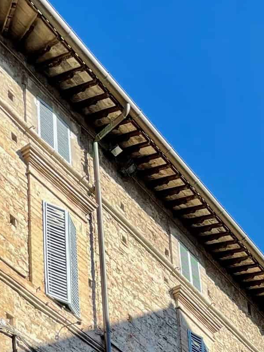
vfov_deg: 19.6
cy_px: 525
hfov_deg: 16.4
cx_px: -36
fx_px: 884
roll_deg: +0.4
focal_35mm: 87
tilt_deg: +21.6
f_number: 1.6
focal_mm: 4.2
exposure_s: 1/849
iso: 32
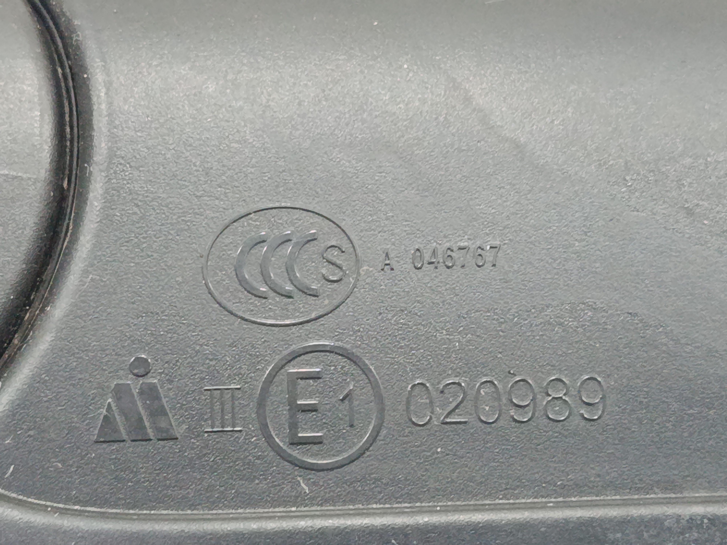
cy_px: 272
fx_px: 1743
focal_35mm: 83
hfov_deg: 23.6
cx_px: 364
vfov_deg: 17.8
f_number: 1.7
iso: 1381
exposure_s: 1/25
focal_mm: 5.24
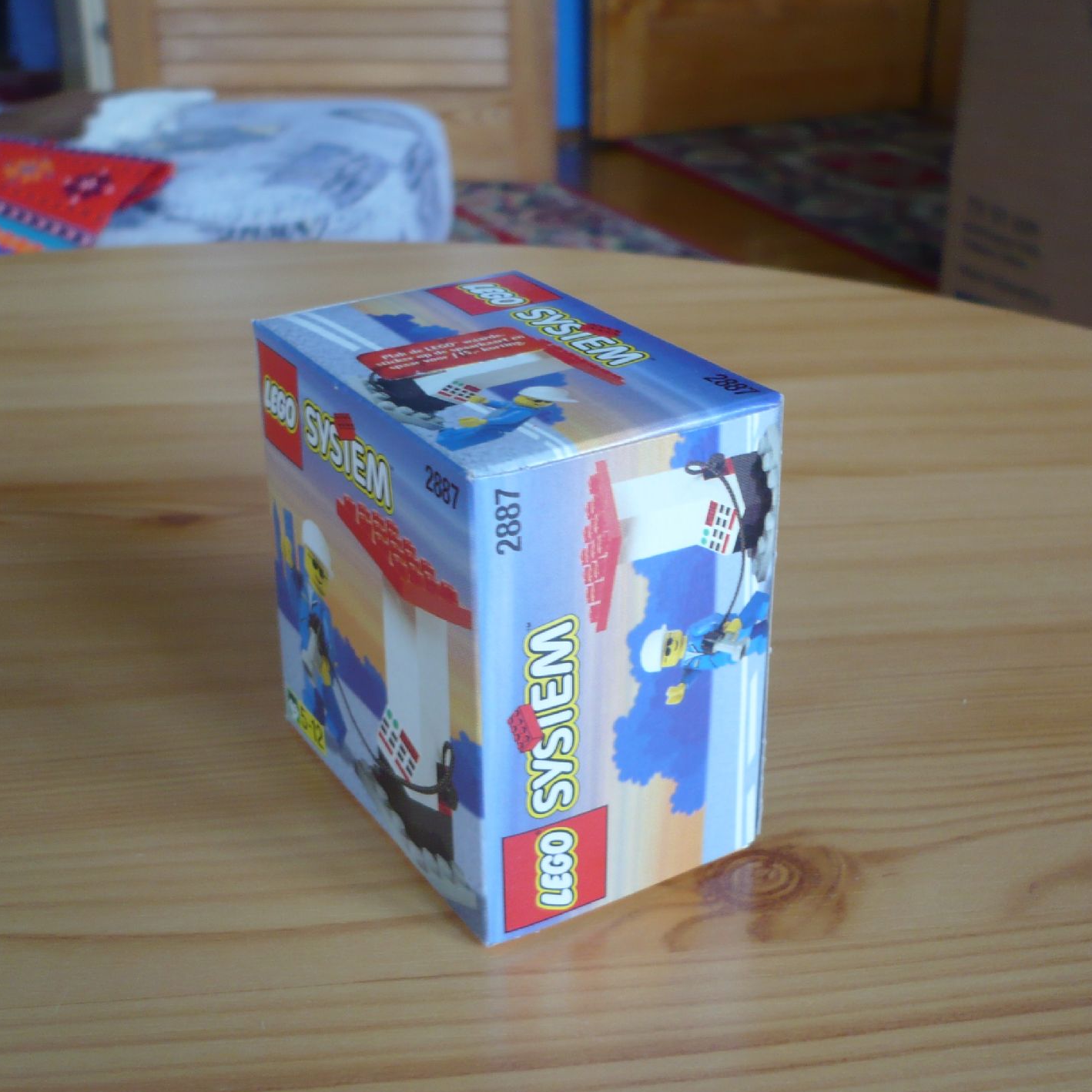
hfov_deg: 39.2
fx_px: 1535
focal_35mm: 43
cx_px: 535
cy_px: 551
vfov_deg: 39.2
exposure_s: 1/20
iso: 100
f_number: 2.8
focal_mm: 5.8
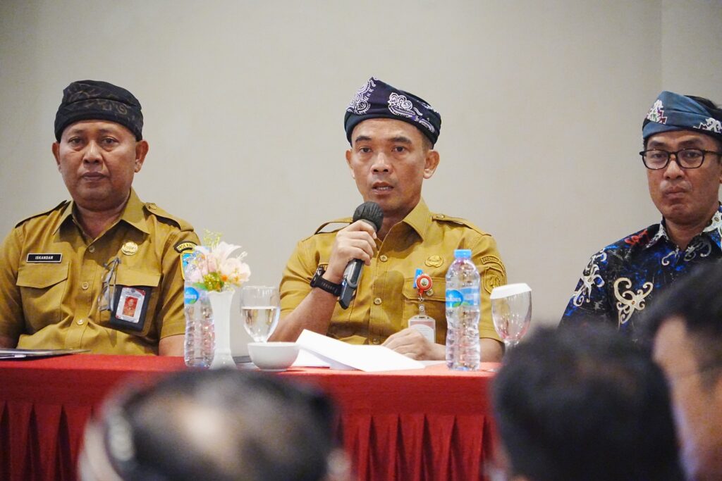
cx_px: 361
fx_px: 3831
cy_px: 240
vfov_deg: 7.2
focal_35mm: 191
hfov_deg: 10.8
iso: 32000
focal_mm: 191
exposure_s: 1/100
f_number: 6.3
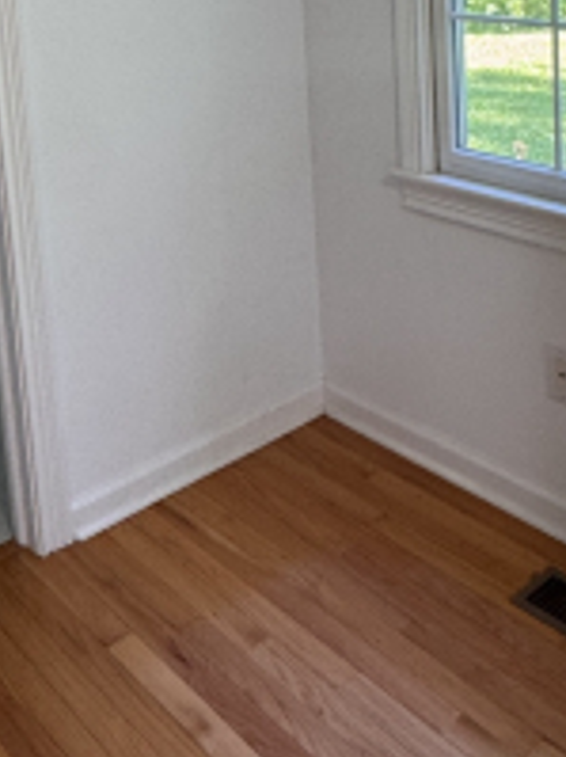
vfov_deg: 36.8
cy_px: 21
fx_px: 1026
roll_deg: +1.4
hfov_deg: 30.8
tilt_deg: -6.8
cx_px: 304
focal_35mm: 47
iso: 125
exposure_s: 1/120
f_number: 2.2
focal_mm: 2.22
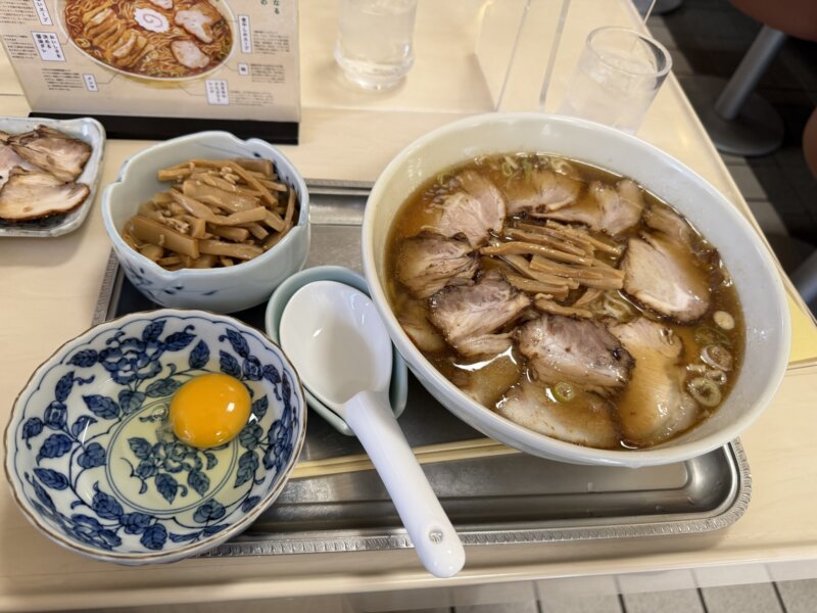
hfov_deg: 71.6
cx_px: 408
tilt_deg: -54.5
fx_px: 566
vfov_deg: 56.8
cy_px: 306
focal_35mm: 24
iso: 125
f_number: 1.78
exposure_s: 1/100
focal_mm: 6.76
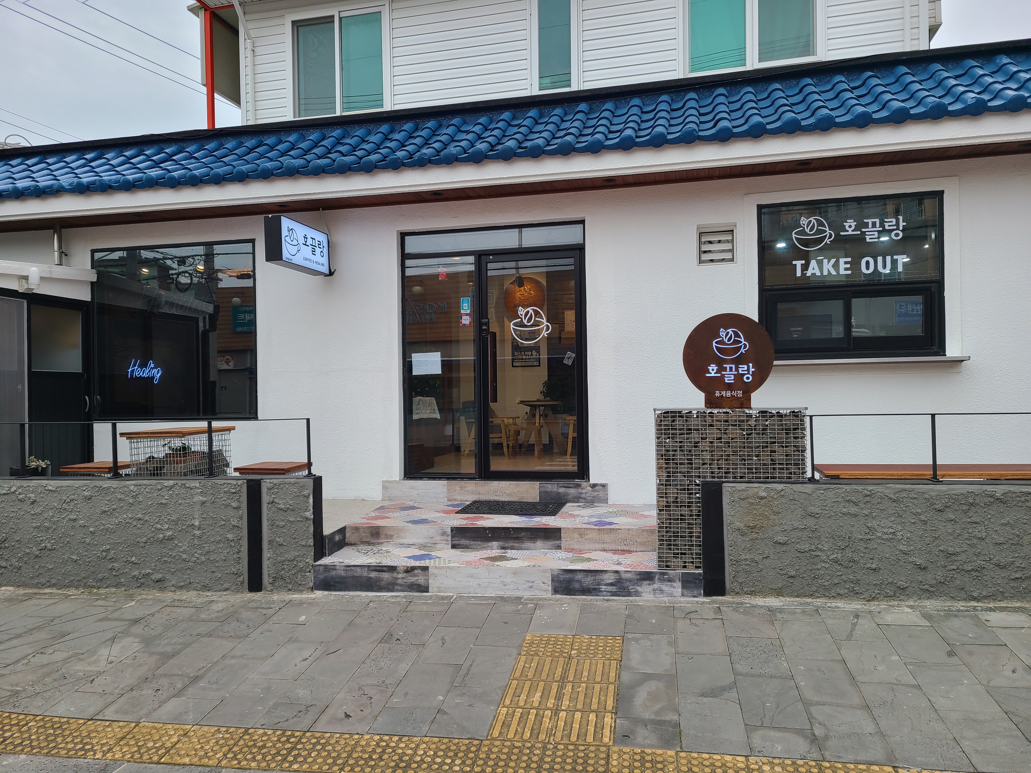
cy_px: 386
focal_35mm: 26
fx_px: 774
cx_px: 516
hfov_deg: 67.3
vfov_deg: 53.1
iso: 40
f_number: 1.8
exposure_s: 1/423
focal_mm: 5.4
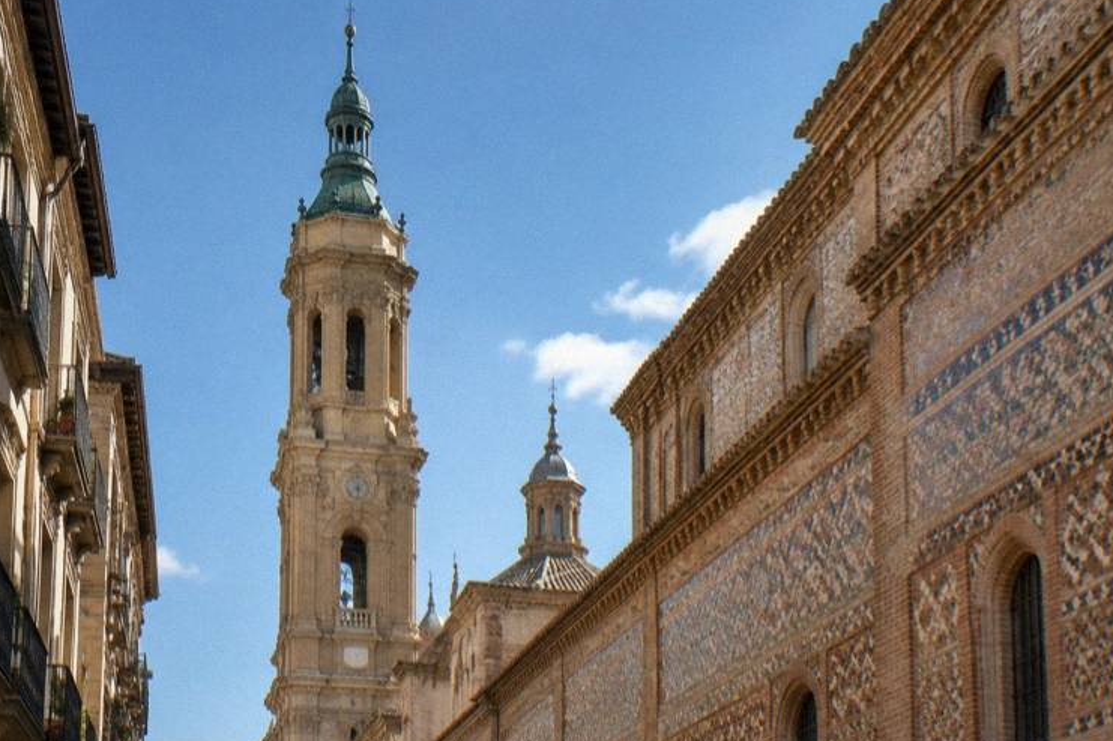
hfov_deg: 36.8
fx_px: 1668
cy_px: 479
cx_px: 650
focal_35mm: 54
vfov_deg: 24.9
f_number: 11
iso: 200
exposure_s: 1/100
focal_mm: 40
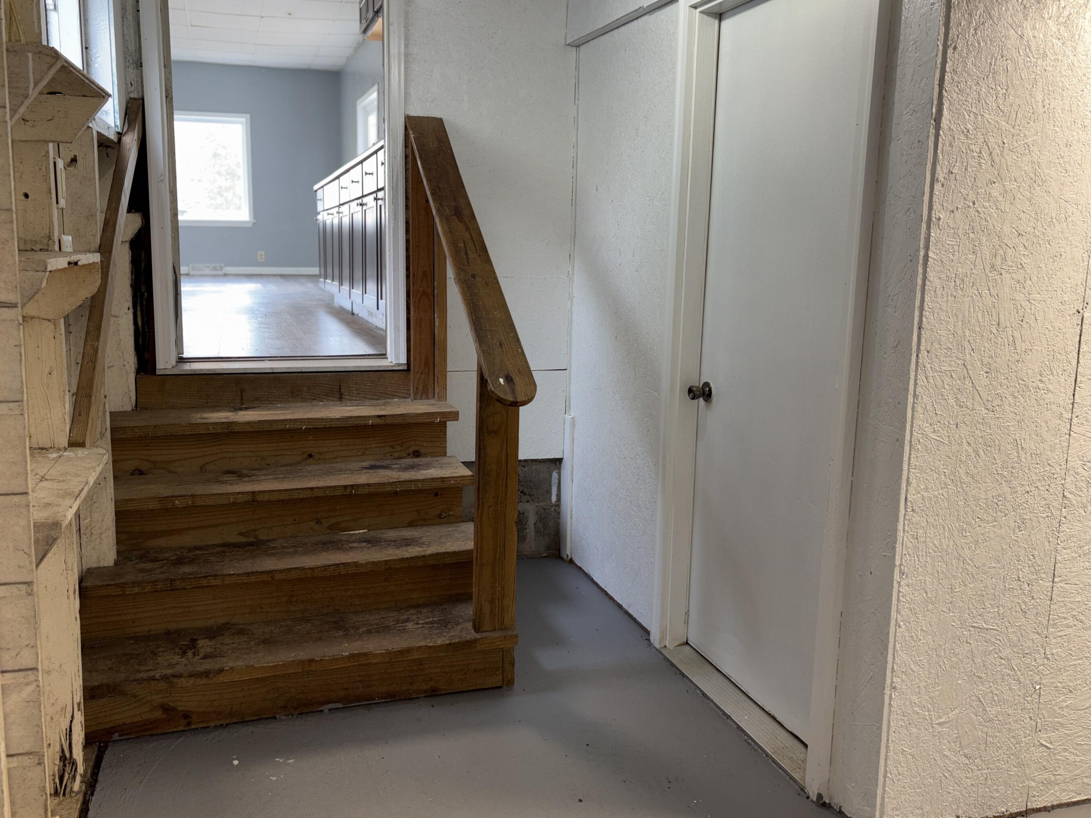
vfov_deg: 48.2
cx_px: 506
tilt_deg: -8.3
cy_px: 376
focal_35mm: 29
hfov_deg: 61.6
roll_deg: -0.4
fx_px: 914
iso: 32
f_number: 1.6
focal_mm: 5.96
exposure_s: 1/25
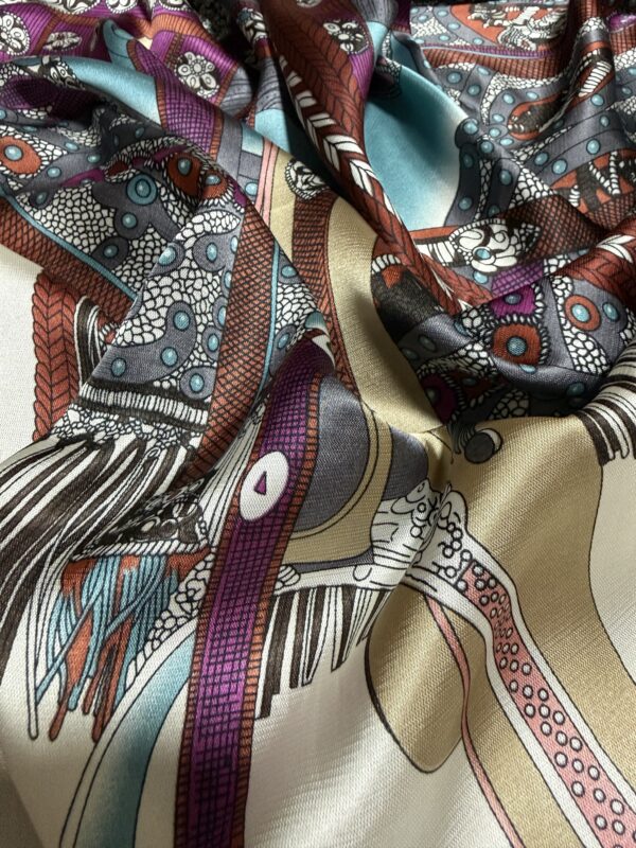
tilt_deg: -55.1
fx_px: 588
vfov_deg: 71.6
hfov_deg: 56.8
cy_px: 424
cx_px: 318
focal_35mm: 24
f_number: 2.2
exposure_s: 1/50
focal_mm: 2.22
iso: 500
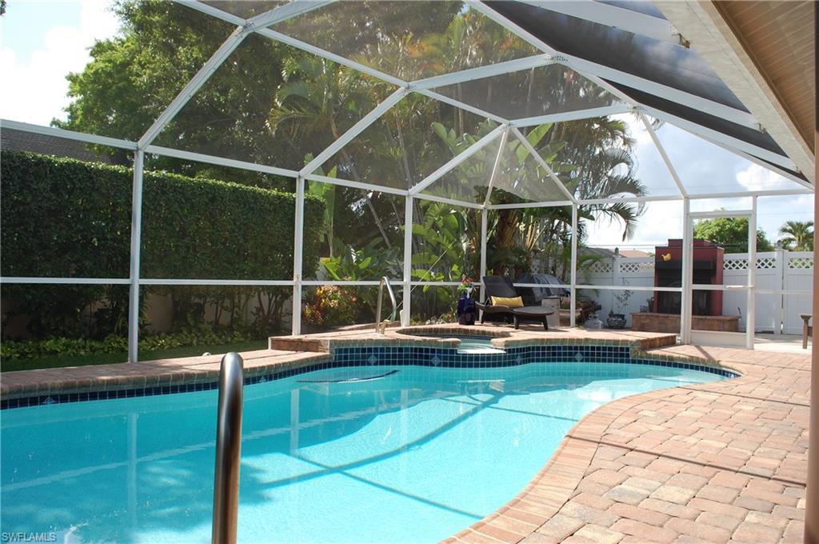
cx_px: 410
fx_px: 613
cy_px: 272
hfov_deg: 67.4
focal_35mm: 27
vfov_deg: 47.8
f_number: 7.1
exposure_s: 1/200
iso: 200
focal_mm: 18
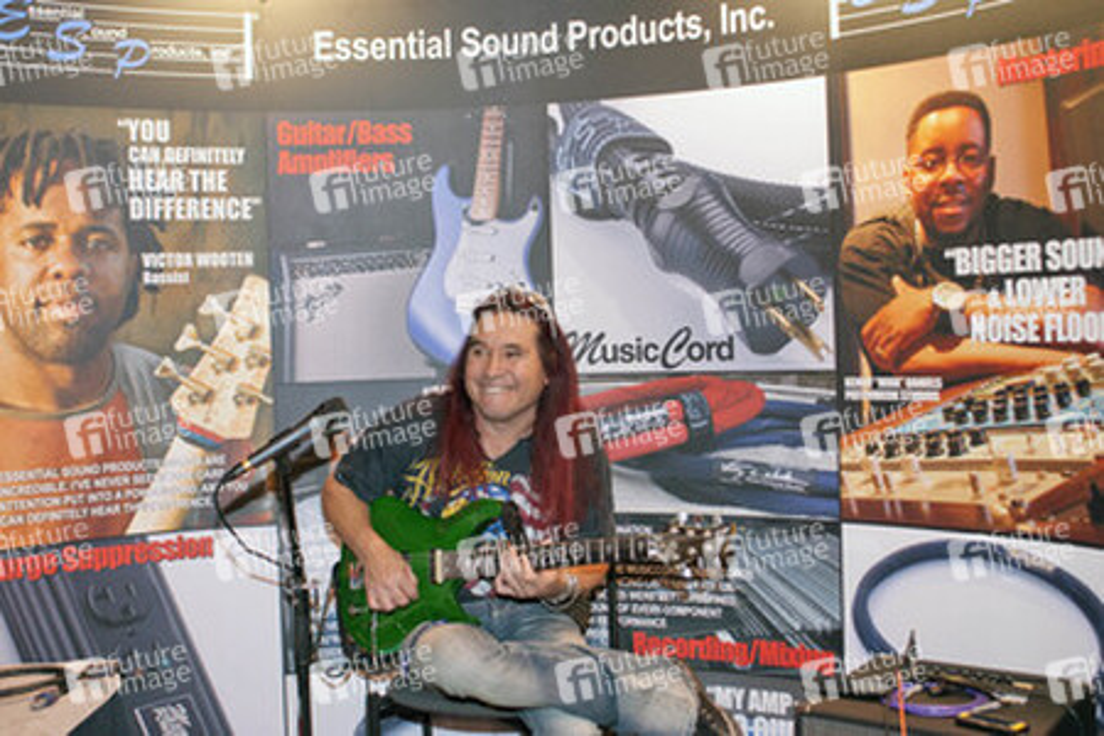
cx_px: 552
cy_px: 368
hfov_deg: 53.1
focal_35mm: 36
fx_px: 1104
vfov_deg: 36.9
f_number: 4.5
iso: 1000
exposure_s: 1/320
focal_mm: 24
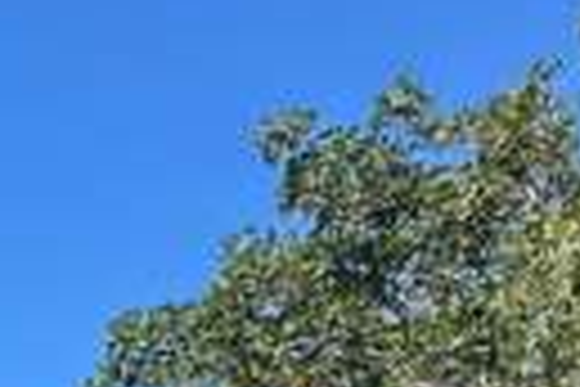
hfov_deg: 27.2
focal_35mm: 54
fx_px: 870
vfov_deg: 19.3
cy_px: 684
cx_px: -265
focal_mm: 2.22
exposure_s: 1/1575
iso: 50
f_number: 2.2
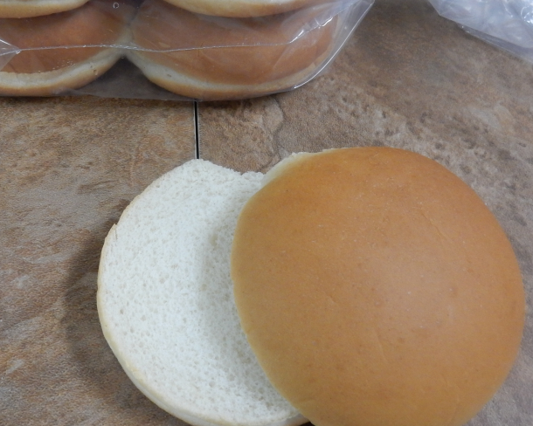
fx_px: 631
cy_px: 161
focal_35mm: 40
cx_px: 186
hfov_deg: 45.2
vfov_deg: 37.1
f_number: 3.7
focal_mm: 4.5
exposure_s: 1/30
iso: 320
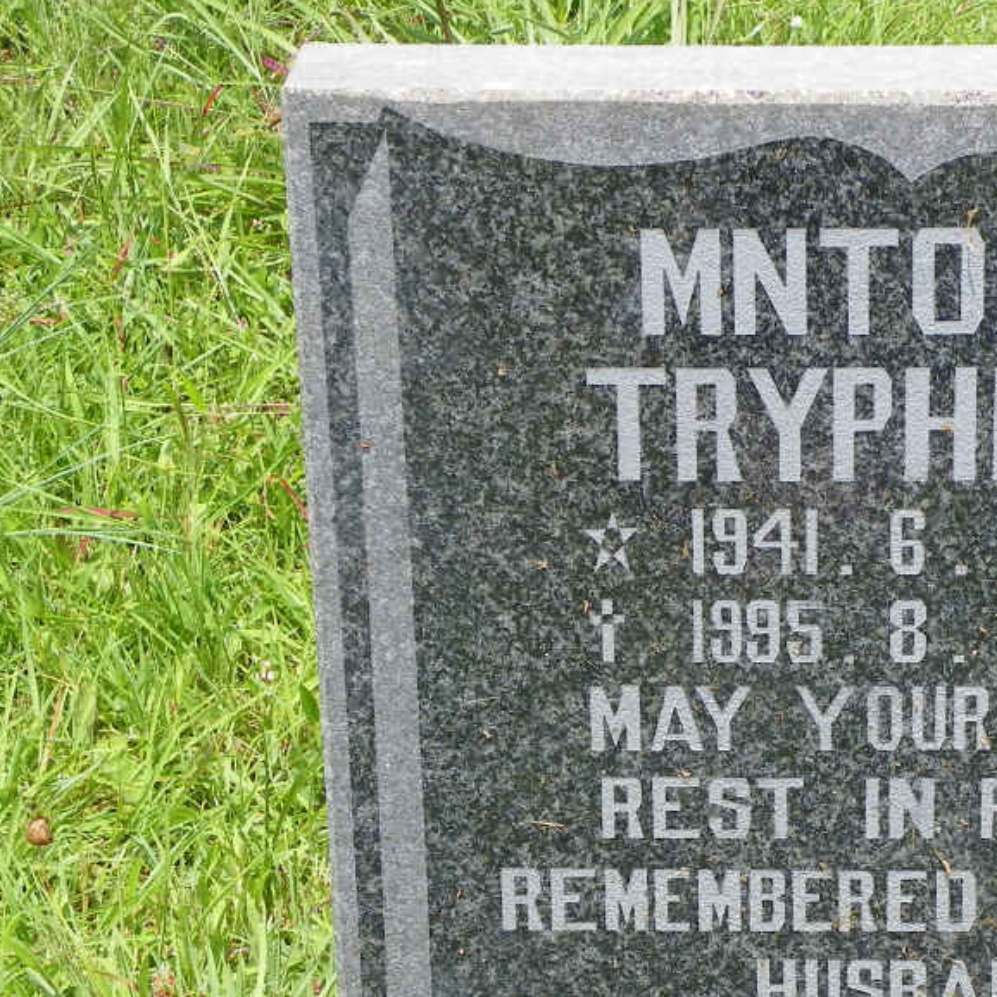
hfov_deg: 12.9
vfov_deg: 13.0
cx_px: 885
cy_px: 700
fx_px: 4366
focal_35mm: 134
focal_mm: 13
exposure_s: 1/160
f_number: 5
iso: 64
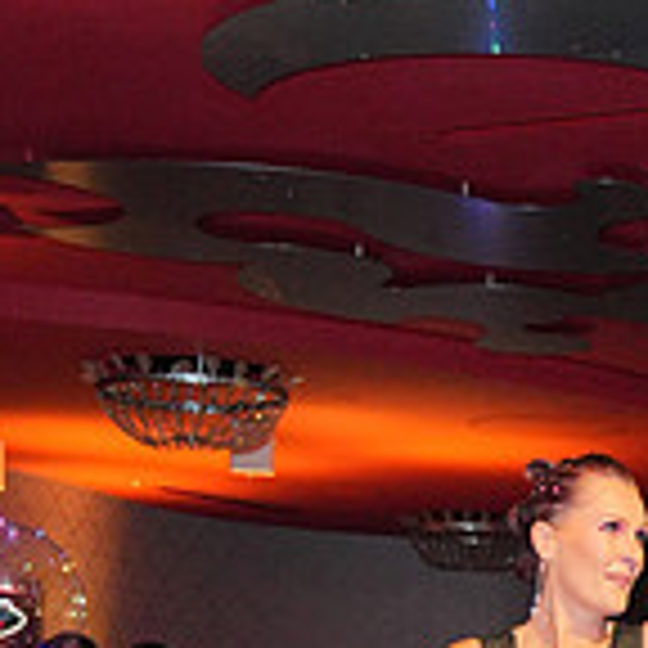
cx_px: 821
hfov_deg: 13.7
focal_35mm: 123
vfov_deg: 13.0
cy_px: 1107
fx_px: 2605
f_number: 4
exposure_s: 1/200
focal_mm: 36
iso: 4000
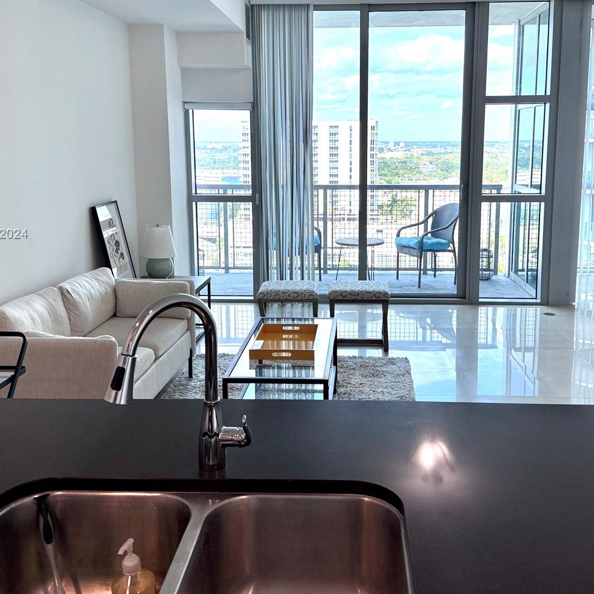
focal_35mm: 35
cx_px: 322
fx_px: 679
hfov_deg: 47.2
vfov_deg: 46.9
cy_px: 235
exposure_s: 1/399
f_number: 1.78
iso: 80
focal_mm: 6.76
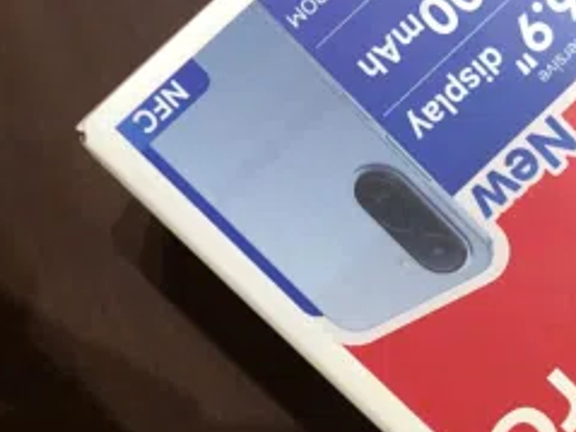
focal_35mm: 75
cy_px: 304
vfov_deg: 19.5
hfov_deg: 23.0
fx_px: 1247
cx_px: 757
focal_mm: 4
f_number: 1.8
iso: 100
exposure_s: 1/13
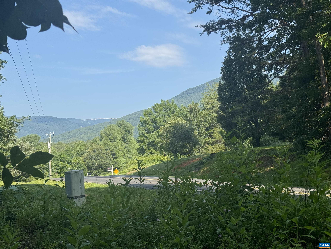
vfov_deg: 30.3
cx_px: 166
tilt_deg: +5.4
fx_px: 459
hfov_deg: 39.7
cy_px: 124
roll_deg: +2.4
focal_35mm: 48
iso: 64
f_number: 1.78
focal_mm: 6.76
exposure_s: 1/2959
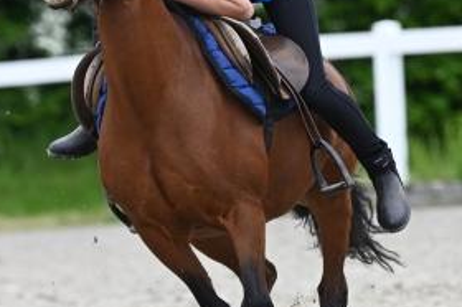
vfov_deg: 2.0
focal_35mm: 685
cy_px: 163
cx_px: 200
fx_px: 8780
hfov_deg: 3.0
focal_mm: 240
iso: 500
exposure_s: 1/1250
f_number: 5
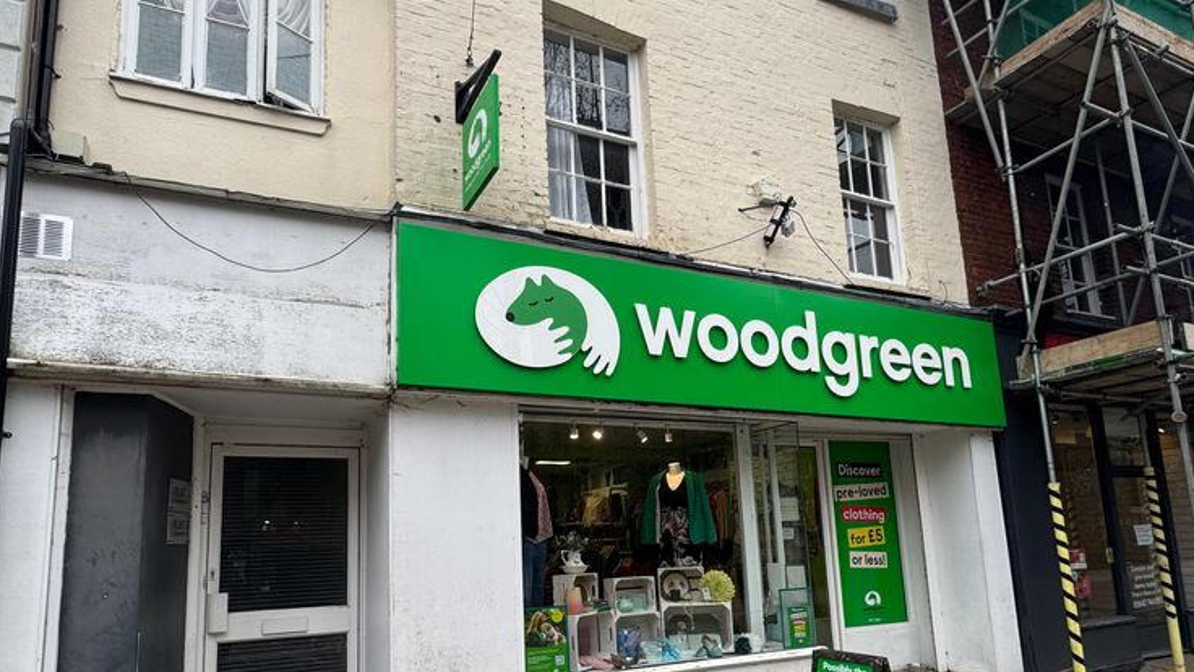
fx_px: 728
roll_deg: +3.2
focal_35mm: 23
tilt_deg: +8.7
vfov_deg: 48.8
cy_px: 442
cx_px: 571
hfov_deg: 78.7
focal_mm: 2.22
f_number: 2.2
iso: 40
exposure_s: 1/156
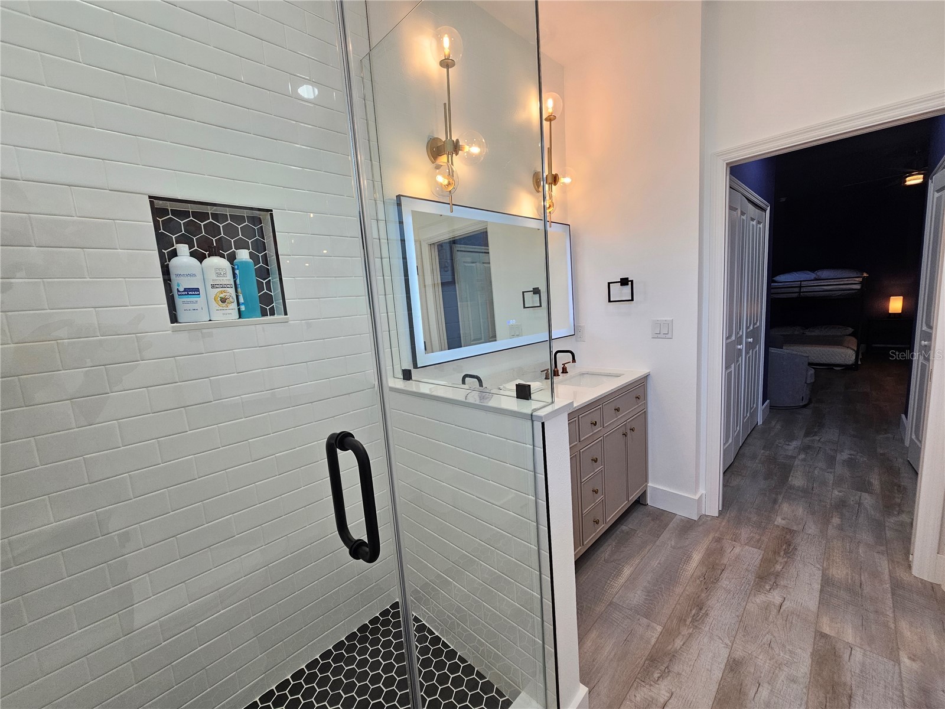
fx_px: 355
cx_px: 472
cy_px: 354
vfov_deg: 89.9
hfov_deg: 106.2
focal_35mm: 13
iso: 64
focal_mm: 2.2
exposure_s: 1/60
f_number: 2.2
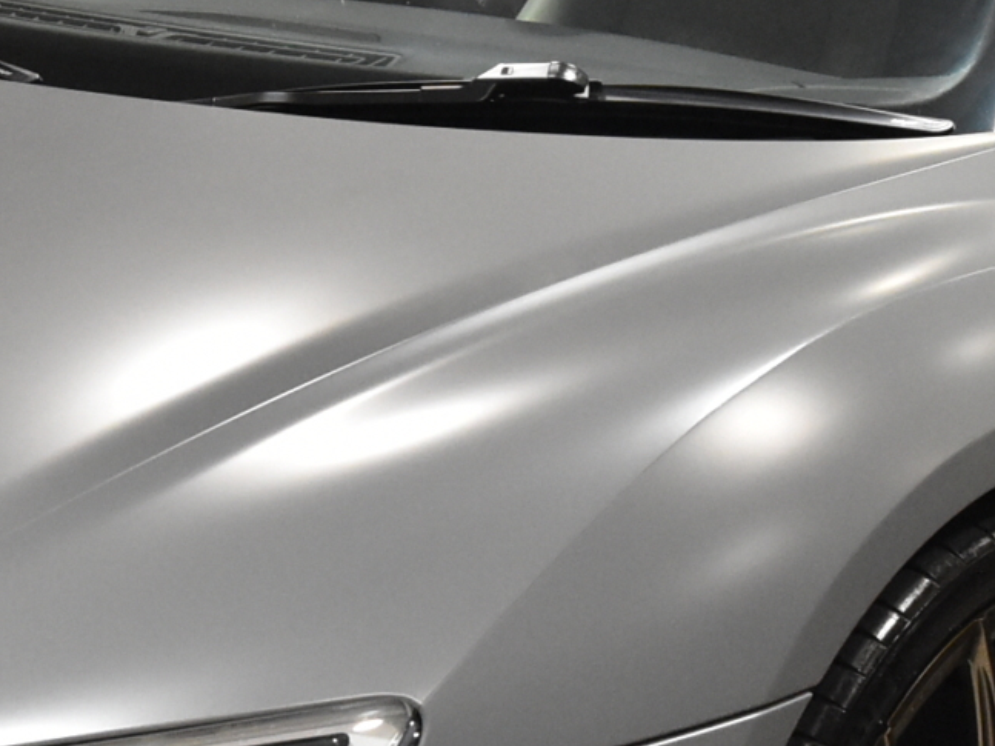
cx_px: 477
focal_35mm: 137
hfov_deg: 14.4
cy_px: 505
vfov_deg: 10.8
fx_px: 3937
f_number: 8
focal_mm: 24
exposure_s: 1/40
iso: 2800
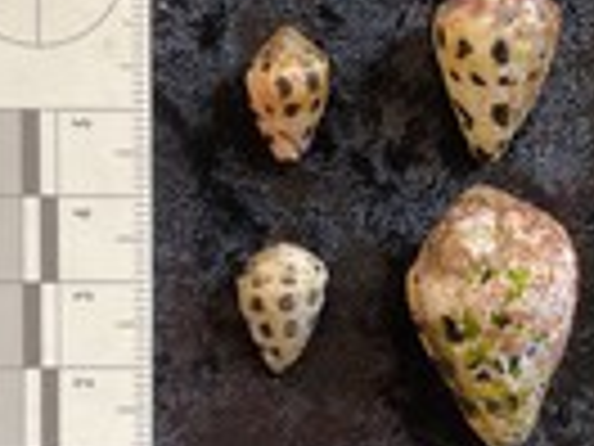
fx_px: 1321
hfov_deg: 24.9
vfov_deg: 19.1
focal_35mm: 77
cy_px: 268
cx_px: 486
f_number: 1.8
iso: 40
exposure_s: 1/50
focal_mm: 3
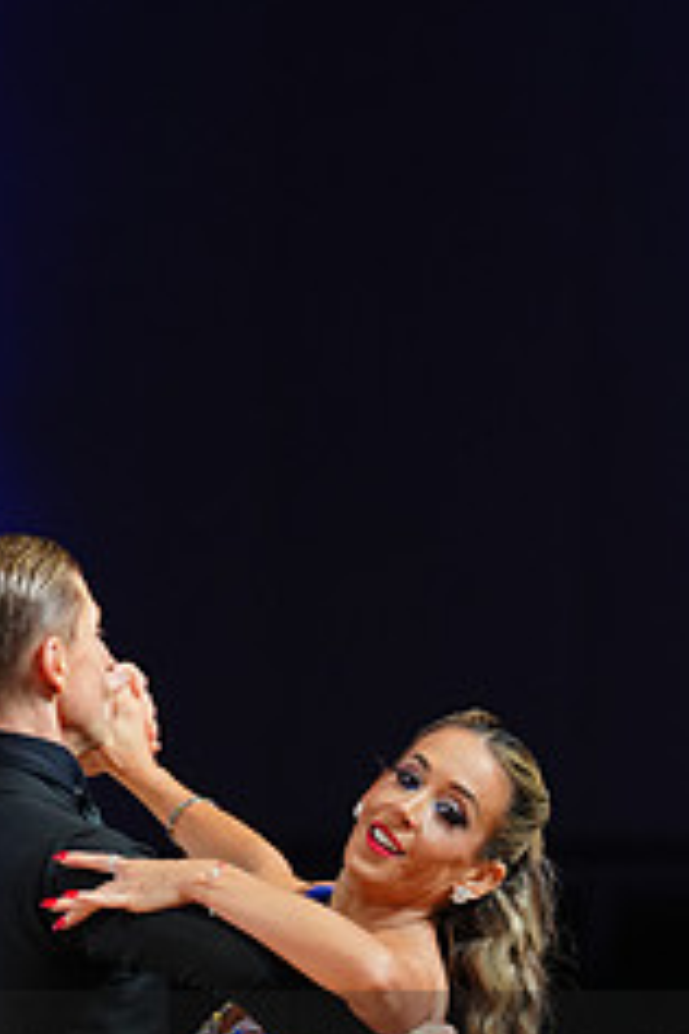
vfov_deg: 5.0
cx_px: 430
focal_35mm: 408
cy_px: 1139
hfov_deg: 3.4
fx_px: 11712
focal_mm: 167
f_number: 2.8
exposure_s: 1/400
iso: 800
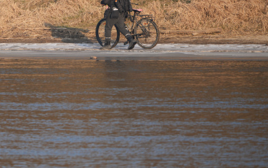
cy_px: -4
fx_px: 11651
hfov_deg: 1.3
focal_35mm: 1595
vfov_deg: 0.8
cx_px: 29
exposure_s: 1/250
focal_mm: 770
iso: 200
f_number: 8
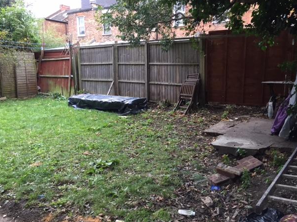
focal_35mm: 31
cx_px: 150
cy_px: 113
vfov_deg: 45.4
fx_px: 266
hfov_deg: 58.4
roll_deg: +0.4
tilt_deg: -8.9
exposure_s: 1/33
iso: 50
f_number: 2.2
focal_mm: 4.15
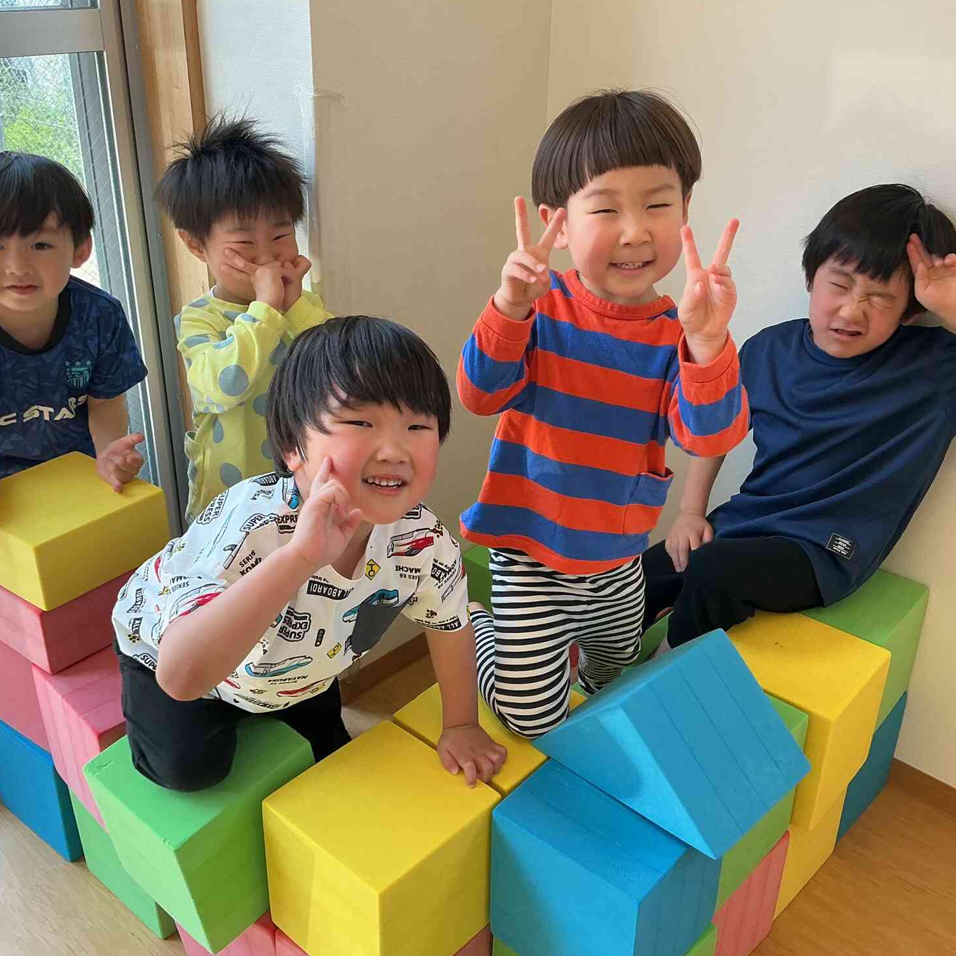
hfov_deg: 47.2
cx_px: 480
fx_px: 1094
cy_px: 471
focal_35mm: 35
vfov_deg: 47.2
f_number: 1.8
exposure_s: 1/120
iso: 25
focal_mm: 3
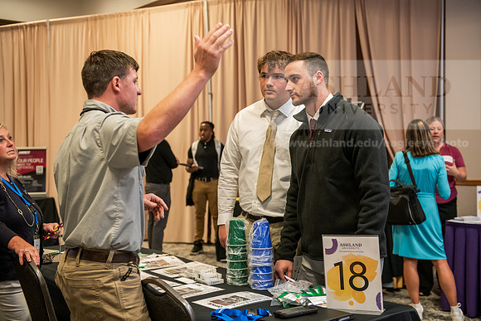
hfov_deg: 41.1
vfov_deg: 28.1
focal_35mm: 48
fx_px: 641
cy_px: 160
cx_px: 240
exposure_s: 1/160
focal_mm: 48
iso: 2000
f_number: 3.2
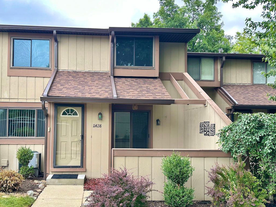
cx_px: 110
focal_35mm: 30
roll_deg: +0.1
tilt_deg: +3.0
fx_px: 239
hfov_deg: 59.4
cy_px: 120
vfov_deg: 46.6
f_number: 1.78
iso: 80
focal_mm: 6.86
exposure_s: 1/887
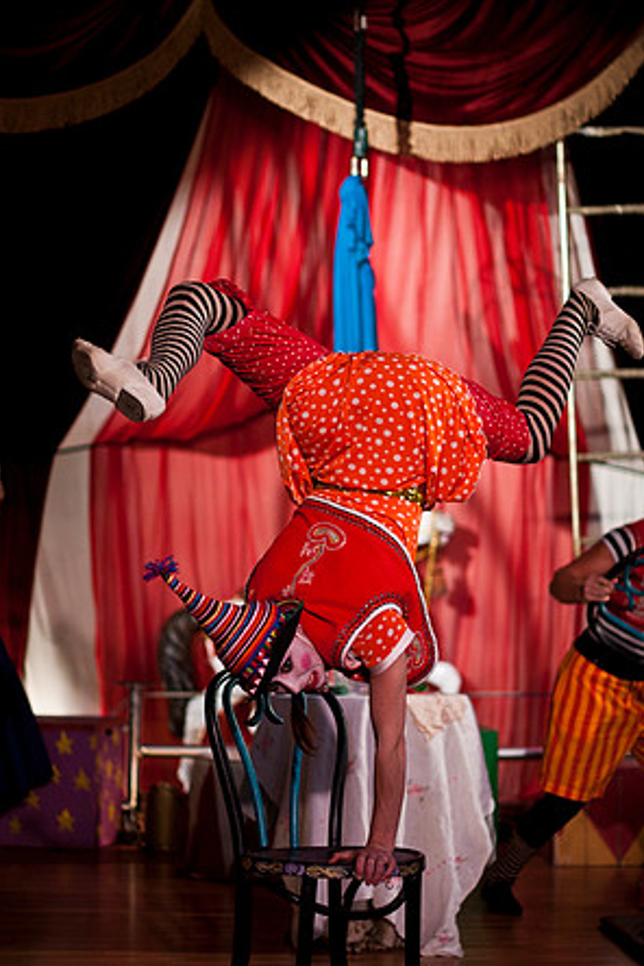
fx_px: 2039
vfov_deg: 26.7
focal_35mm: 76
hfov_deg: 17.9
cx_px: 323
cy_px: 483
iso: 800
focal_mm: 50
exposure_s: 1/250
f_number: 1.4
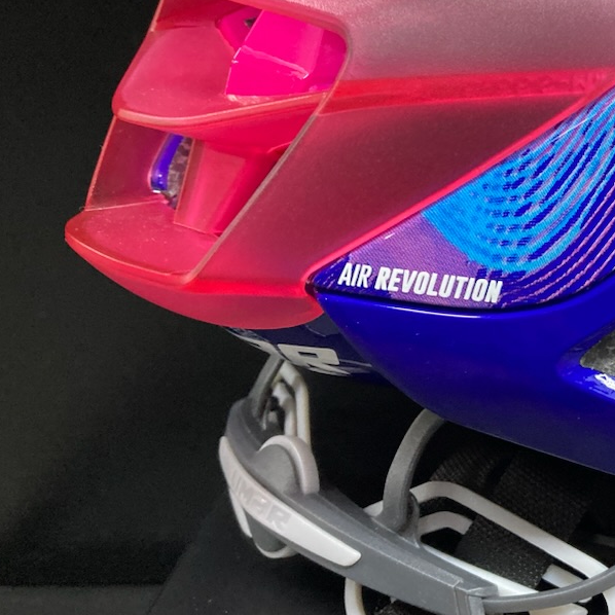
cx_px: 635
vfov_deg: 31.9
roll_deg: +2.1
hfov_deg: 29.7
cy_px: 195
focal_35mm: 53
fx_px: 1065
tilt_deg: -20.9
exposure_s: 1/33
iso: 250
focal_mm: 3.99
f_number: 1.8
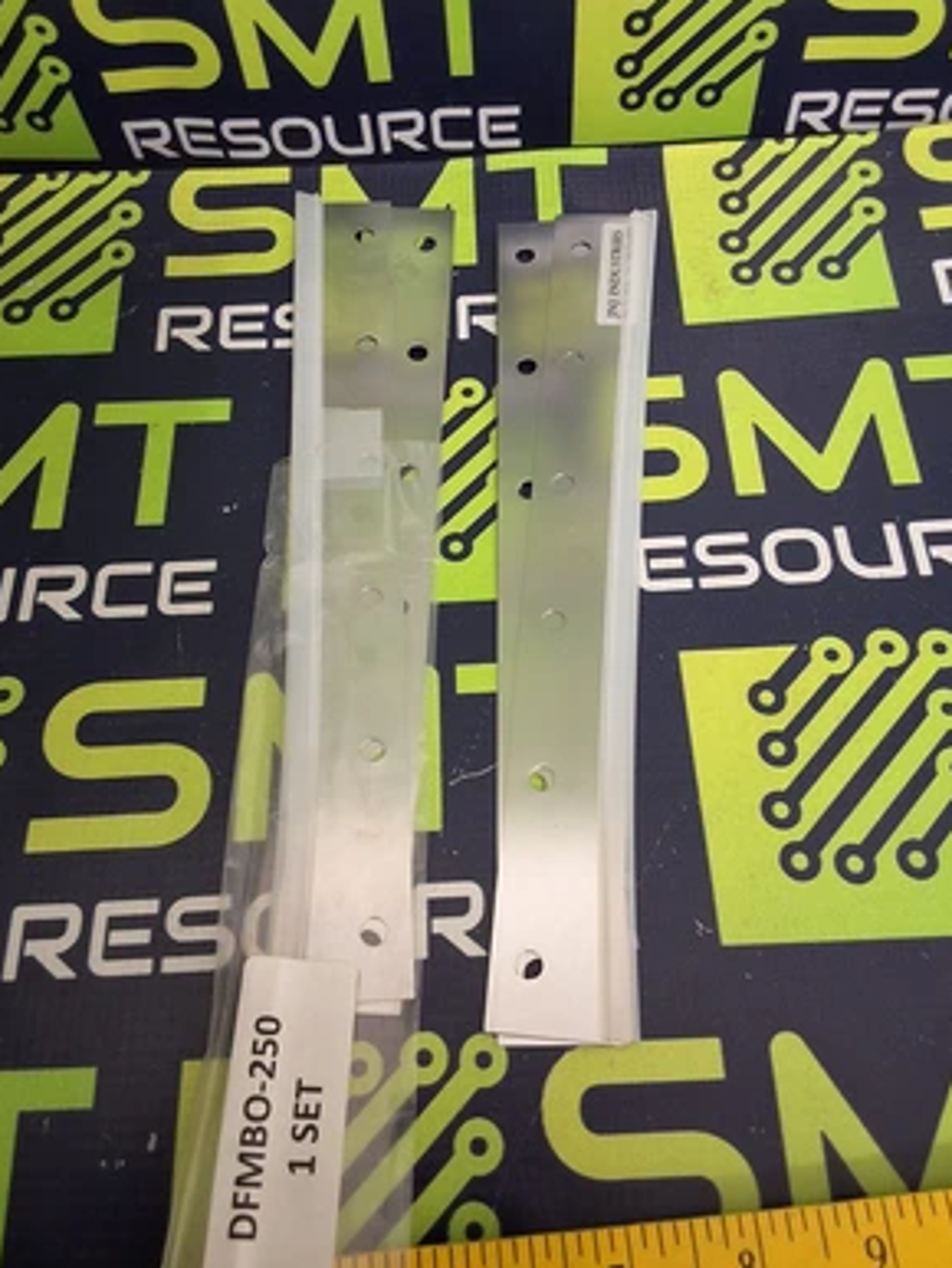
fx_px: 1062
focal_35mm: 29
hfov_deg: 48.3
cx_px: 483
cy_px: 614
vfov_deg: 61.6
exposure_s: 1/24
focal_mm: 2.91
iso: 250
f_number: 1.9
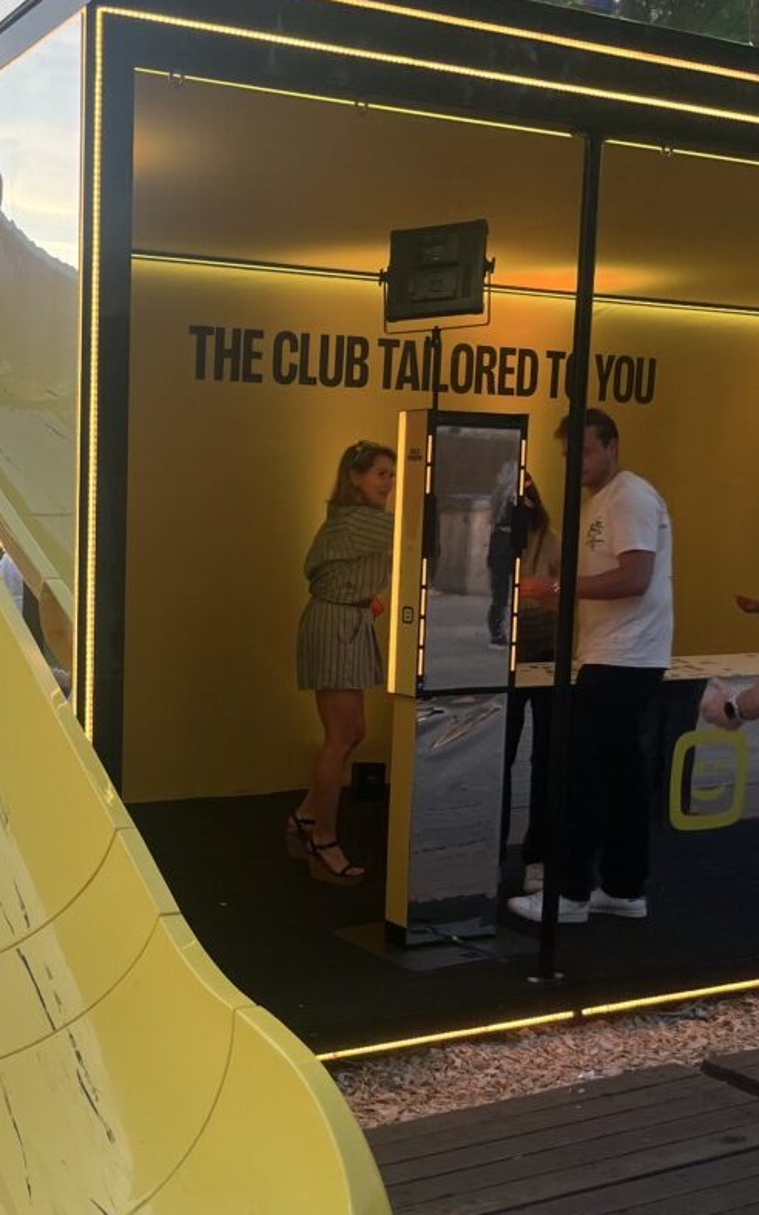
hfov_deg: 29.3
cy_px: 644
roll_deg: -0.3
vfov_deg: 47.2
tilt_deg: -6.7
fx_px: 1390
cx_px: 79
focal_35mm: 42
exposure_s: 1/116
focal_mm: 5.1
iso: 64
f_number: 1.6
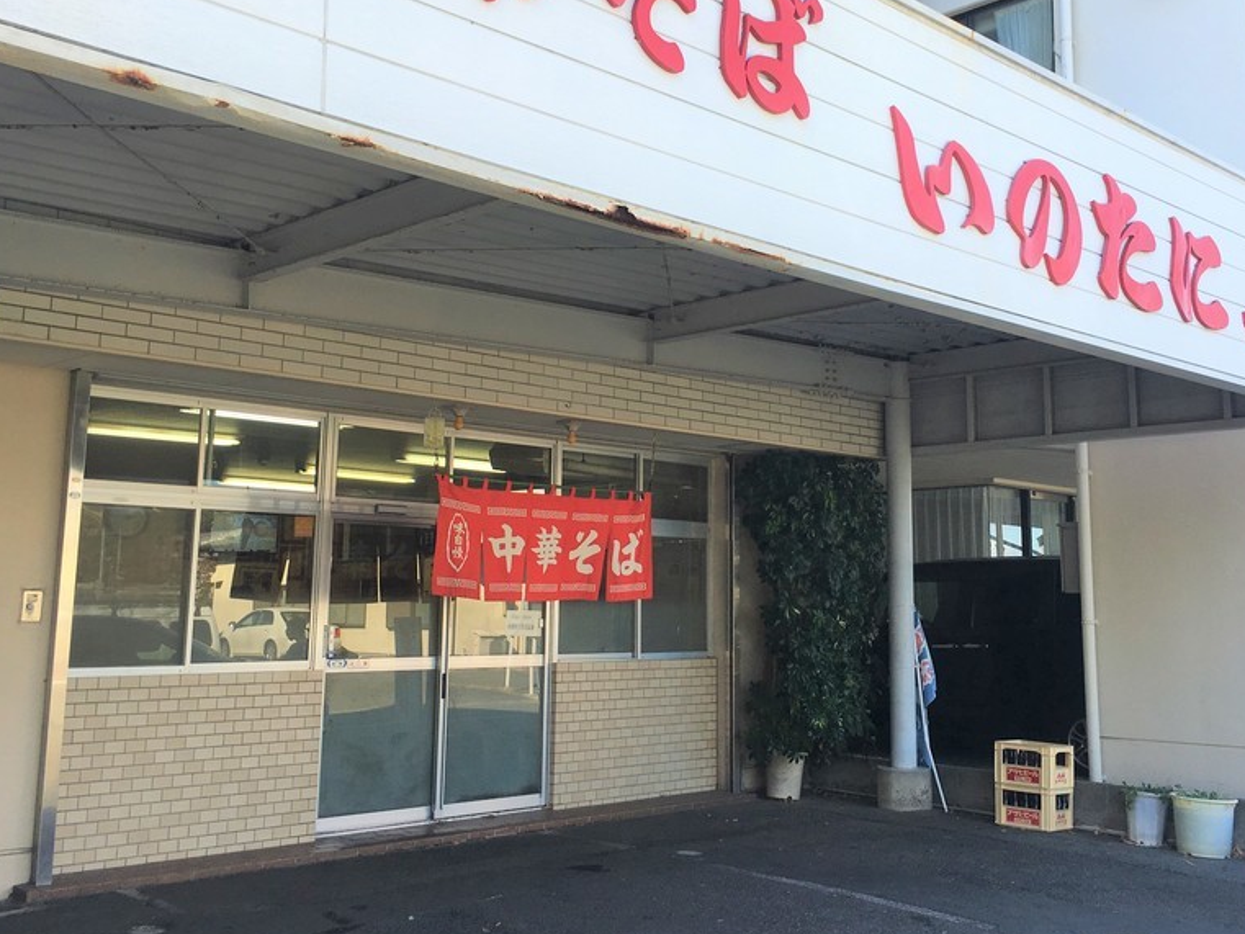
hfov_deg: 47.8
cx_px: 687
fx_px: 1403
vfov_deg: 36.7
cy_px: 381
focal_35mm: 39
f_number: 2.2
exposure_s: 1/337
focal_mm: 4.15
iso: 25
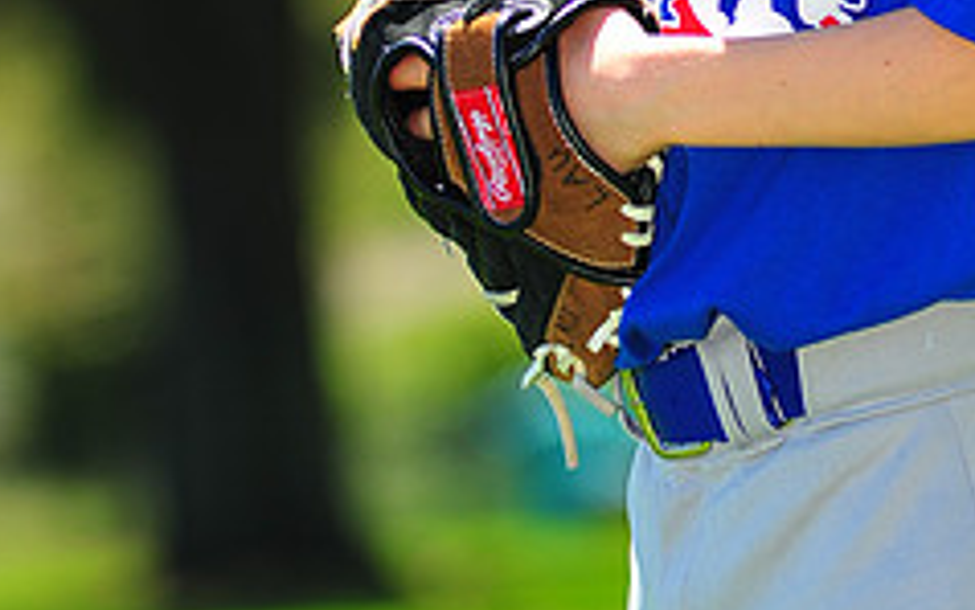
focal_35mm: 447
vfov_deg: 2.9
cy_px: -192
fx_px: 11883
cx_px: 758
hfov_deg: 4.7
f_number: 5
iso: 200
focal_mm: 180
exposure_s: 1/500
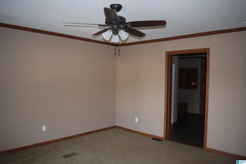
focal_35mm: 27
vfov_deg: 47.9
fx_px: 184
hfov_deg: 67.4
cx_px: 123
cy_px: 82
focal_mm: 18
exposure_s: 1/60
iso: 800
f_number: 3.5
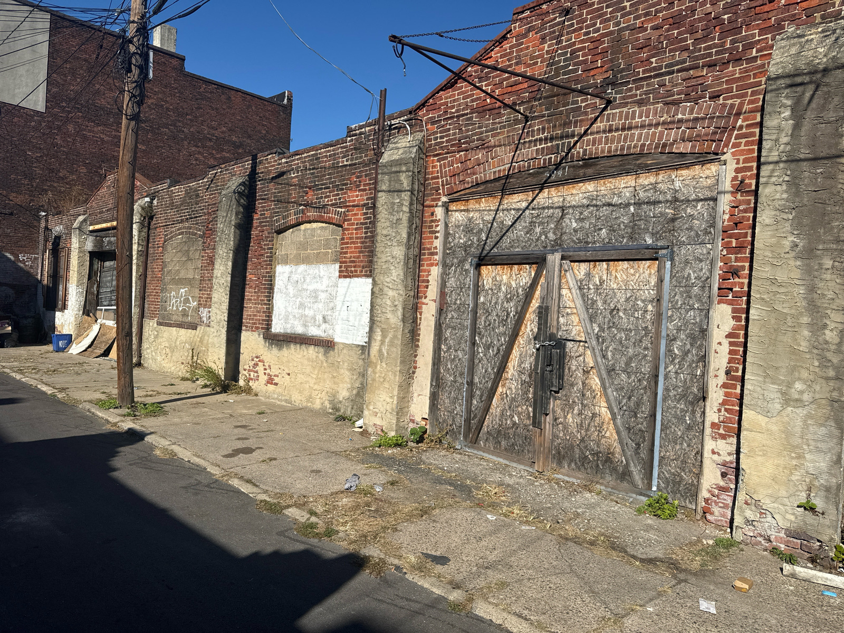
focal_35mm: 24
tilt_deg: -1.4
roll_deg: -2.9
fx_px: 585
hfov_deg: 71.6
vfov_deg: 56.8
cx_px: 422
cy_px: 316
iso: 80
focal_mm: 6.76
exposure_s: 1/7092
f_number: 1.78
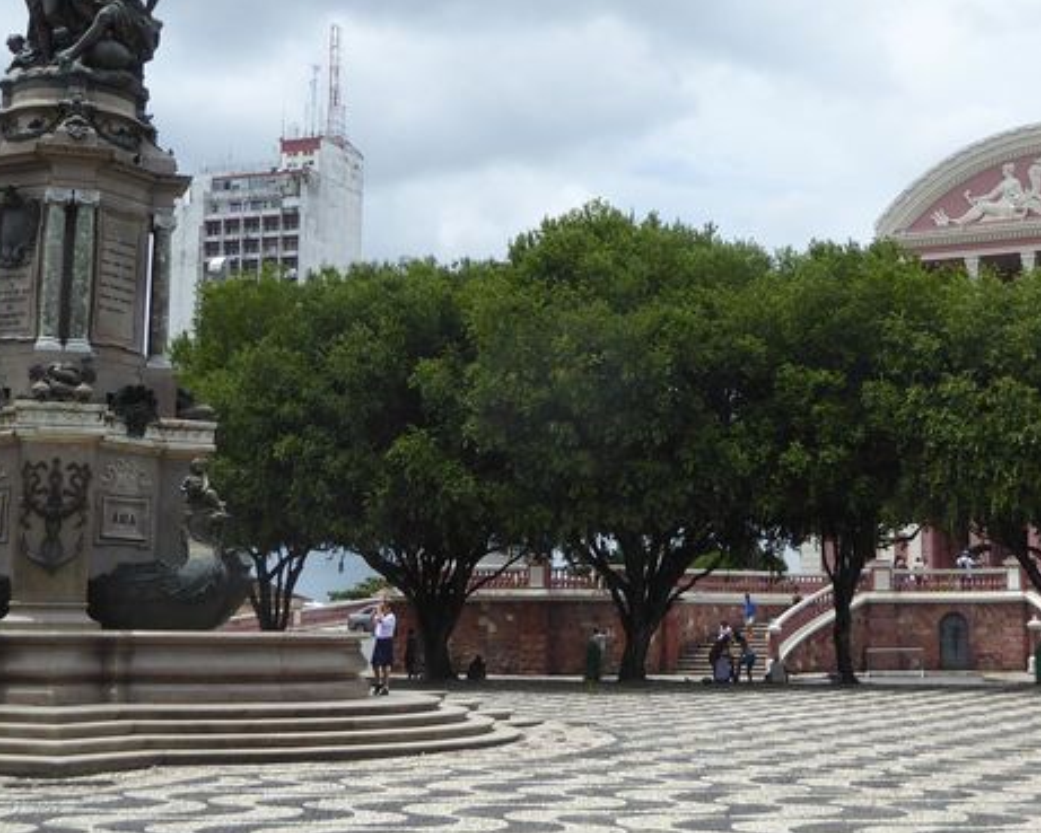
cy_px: 307
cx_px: 623
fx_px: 1880
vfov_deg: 24.9
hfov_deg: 30.9
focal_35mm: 61
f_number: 3.7
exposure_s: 1/1000
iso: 80
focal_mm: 6.3
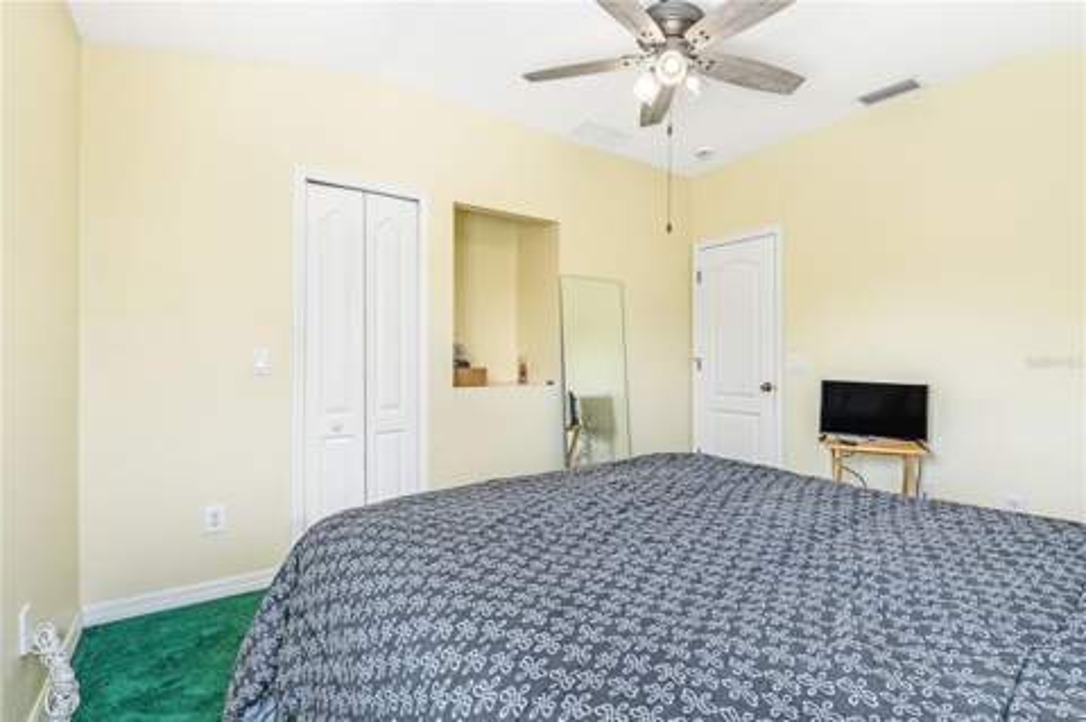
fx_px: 497
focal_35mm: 16
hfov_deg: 95.0
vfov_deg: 71.9
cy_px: 361
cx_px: 543
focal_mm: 11
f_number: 9
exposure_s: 1/400
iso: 250
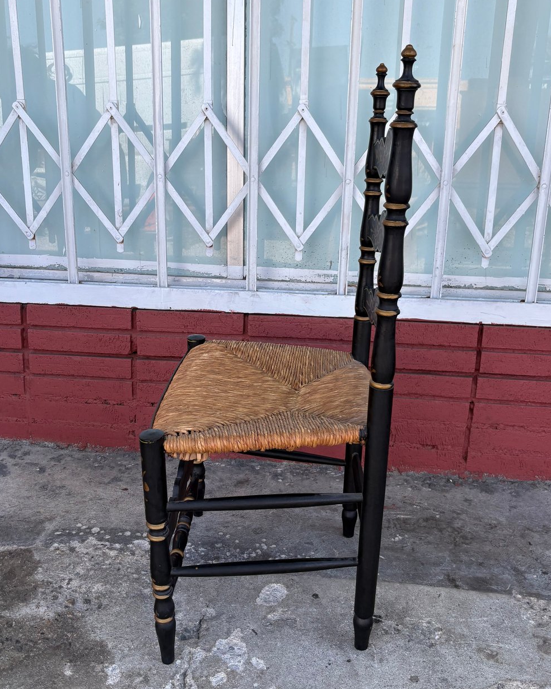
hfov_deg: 44.5
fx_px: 673
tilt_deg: -14.7
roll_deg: -1.7
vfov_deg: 54.2
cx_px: 272
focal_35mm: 33
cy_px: 316
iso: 50
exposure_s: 1/527
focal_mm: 5.96
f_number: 1.6
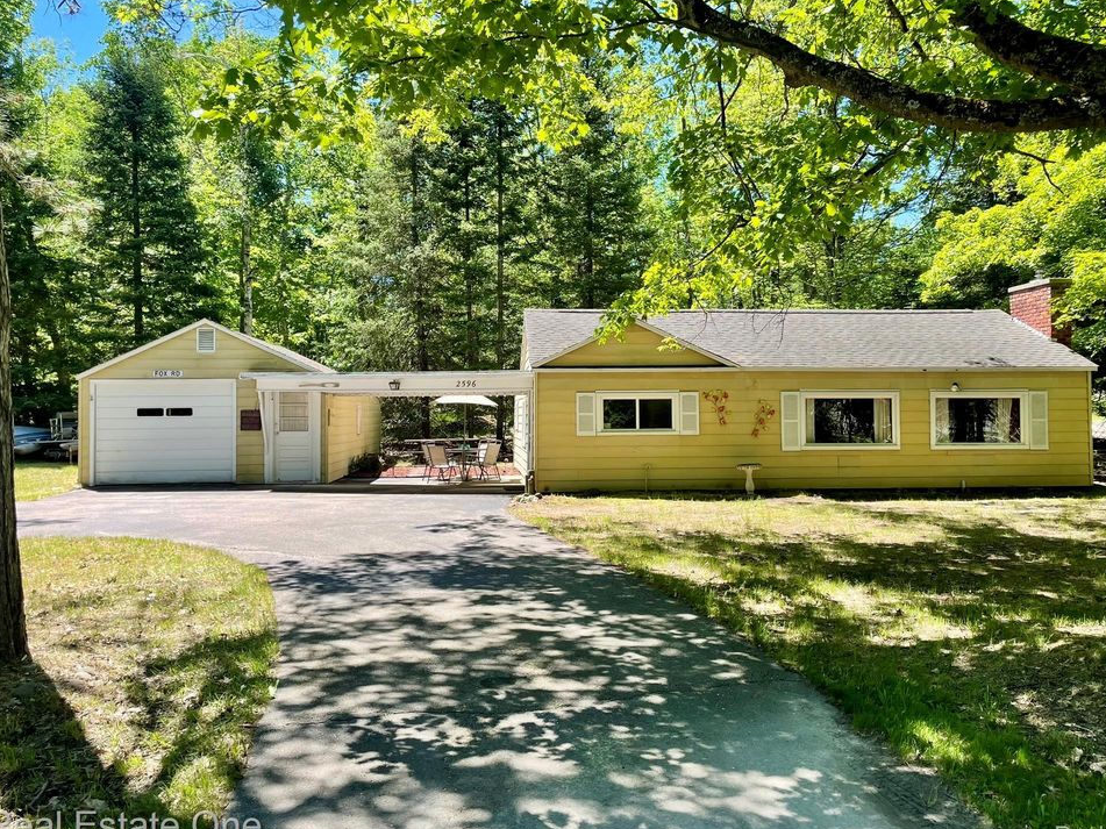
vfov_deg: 49.7
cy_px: 406
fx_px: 895
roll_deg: +0.6
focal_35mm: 28
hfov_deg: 63.4
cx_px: 575
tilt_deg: +1.1
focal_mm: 4.2
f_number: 1.6
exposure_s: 1/807
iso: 32
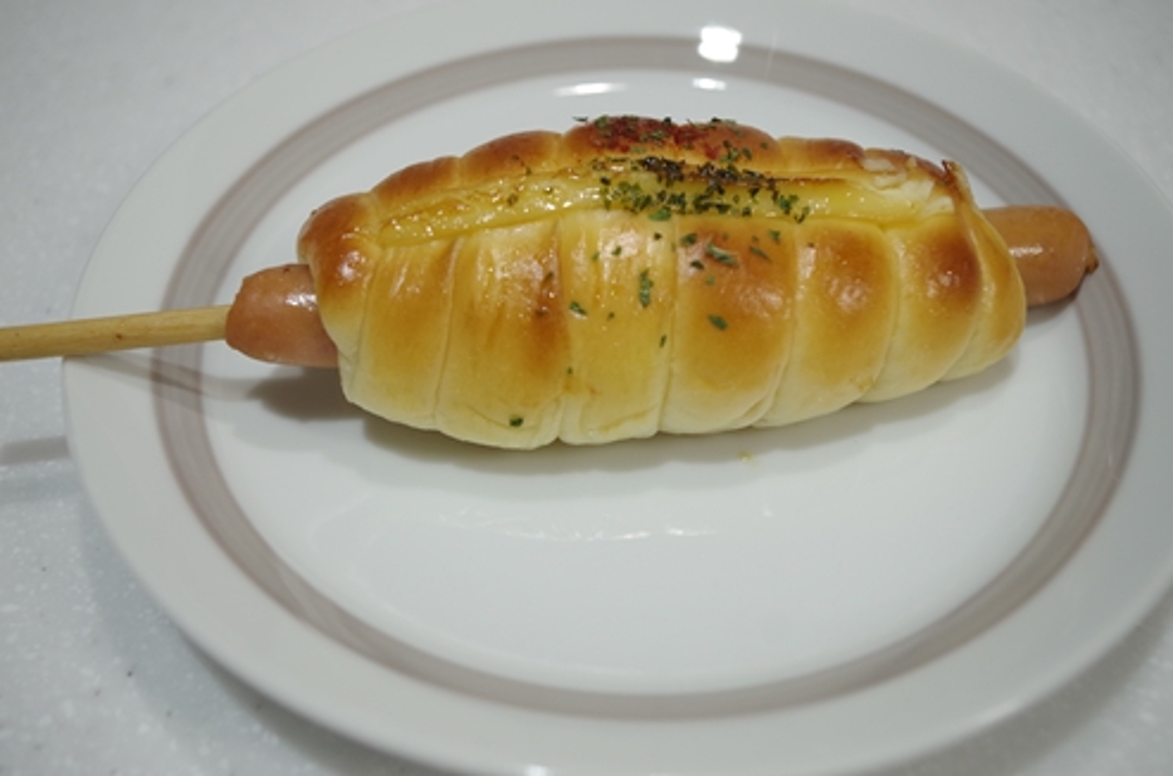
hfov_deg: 49.2
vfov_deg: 33.7
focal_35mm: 39
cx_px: 586
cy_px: 388
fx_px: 1280
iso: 400
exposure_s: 1/50
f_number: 4
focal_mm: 26.25
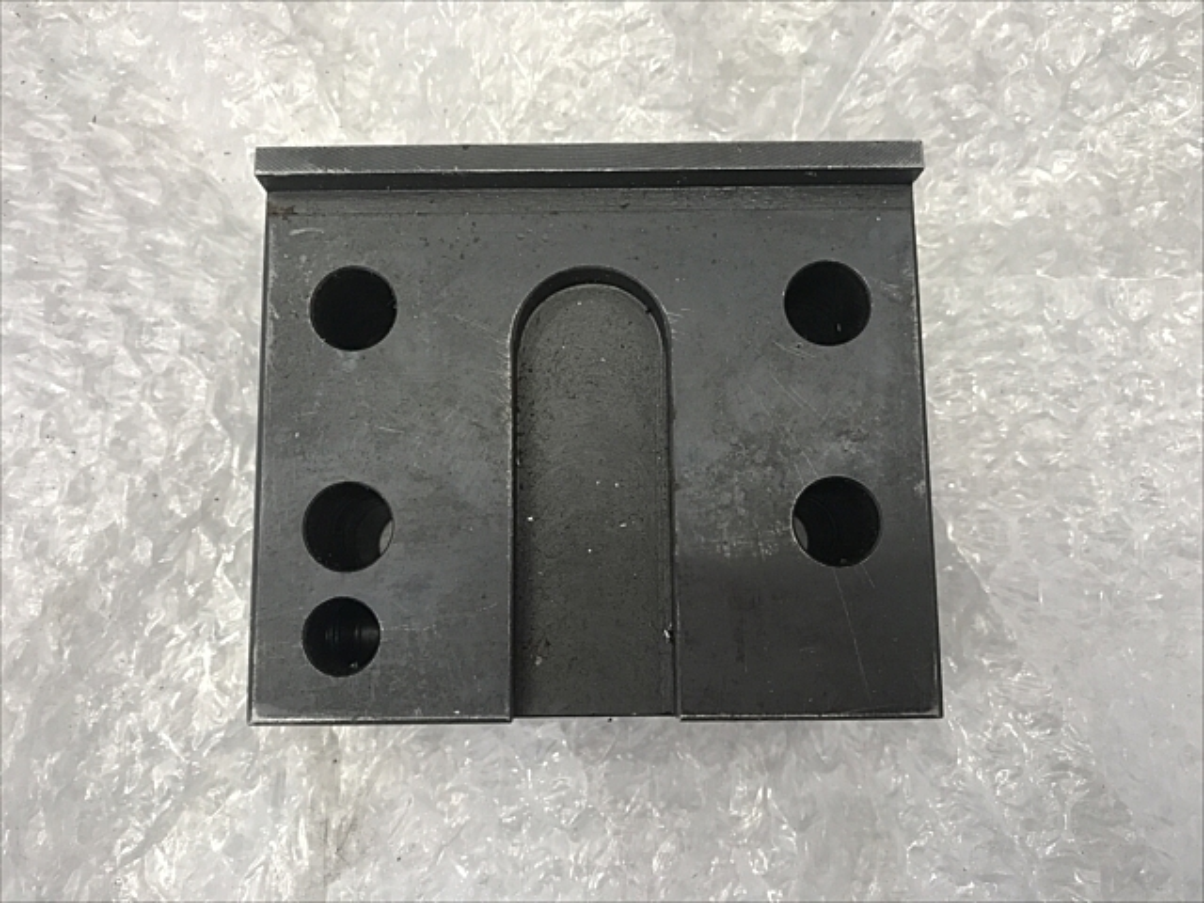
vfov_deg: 49.7
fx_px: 974
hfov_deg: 63.4
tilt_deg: -81.5
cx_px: 602
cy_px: 452
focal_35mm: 28
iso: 40
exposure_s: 1/30
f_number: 1.8
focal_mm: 3.99
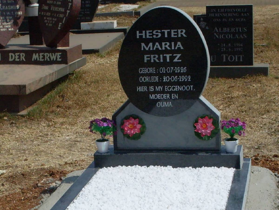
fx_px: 306
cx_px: 140
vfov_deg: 37.7
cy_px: 105
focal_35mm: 38
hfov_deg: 49.0
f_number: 8.4
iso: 80
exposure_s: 1/500
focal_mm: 6.3
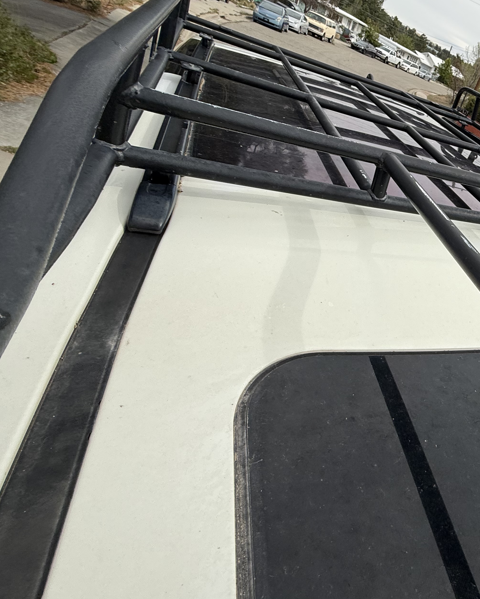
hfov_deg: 50.7
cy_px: 278
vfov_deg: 74.9
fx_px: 391
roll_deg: -29.0
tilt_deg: -21.2
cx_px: 482
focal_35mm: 22
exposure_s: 1/2165
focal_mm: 2.22
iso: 50
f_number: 2.2
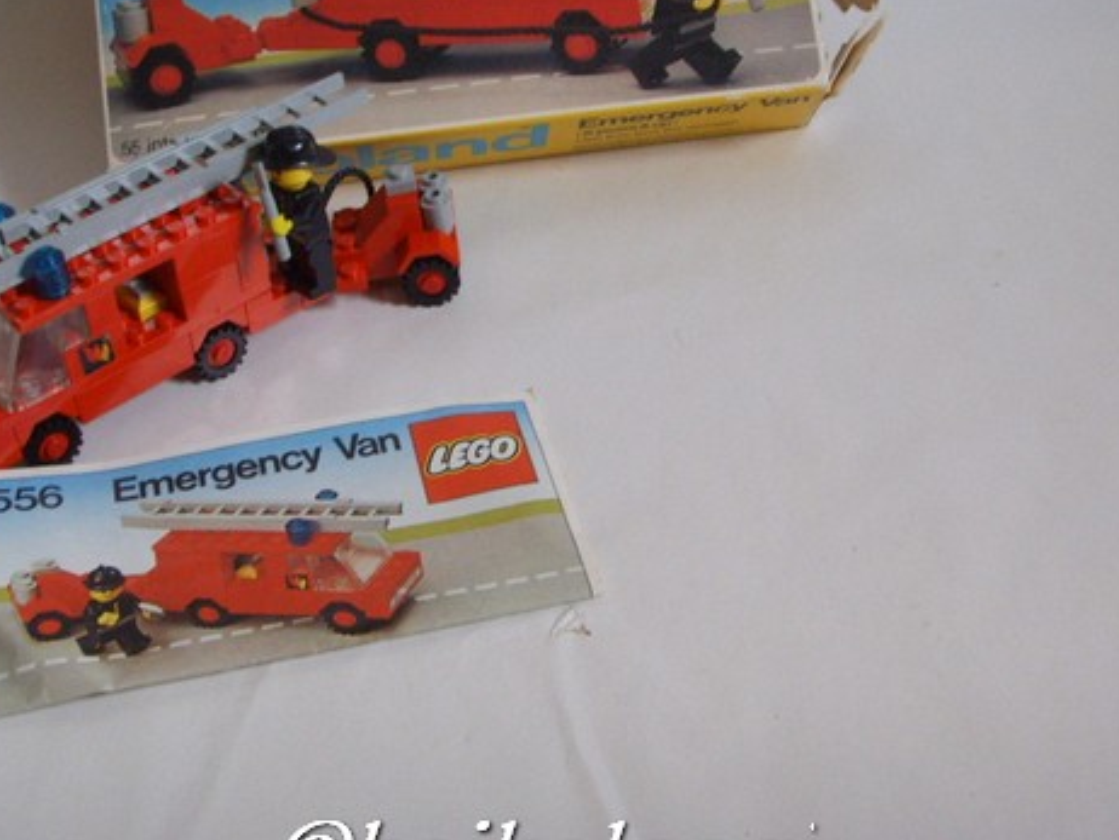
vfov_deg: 27.0
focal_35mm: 54
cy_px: 339
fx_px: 1747
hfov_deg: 35.5
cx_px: 550
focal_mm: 6.6
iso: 152
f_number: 3.5
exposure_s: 1/45
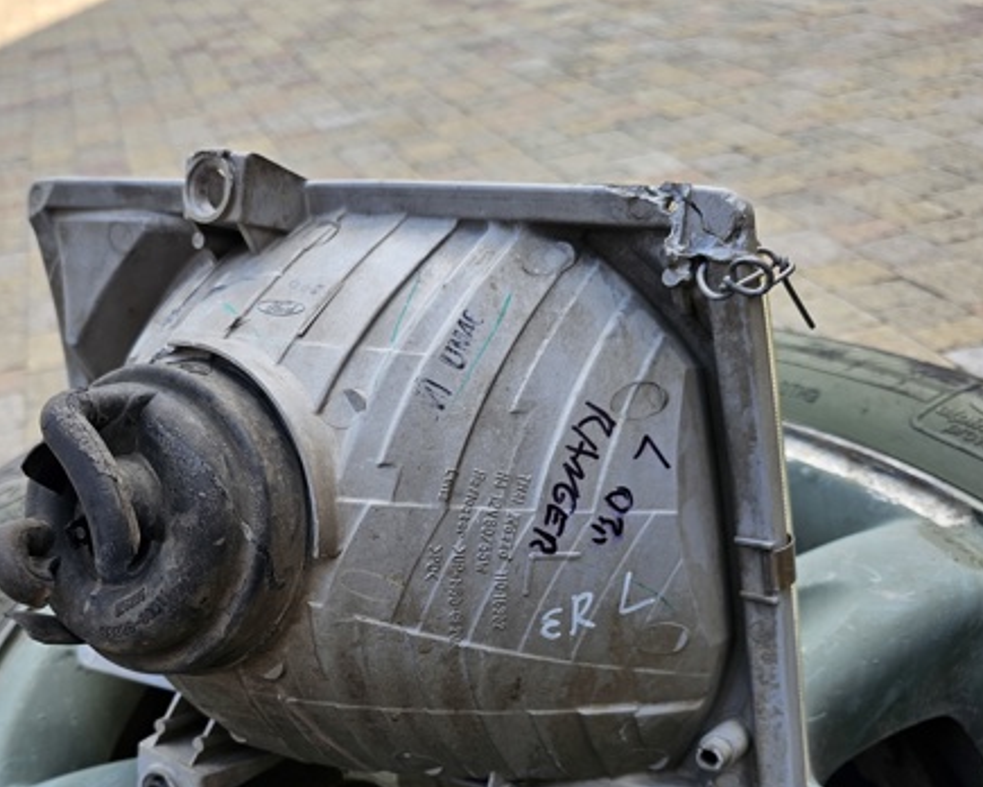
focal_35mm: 33
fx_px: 960
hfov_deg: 52.8
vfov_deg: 43.8
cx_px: 303
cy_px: 538
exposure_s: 1/182
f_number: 1.7
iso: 10
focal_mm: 6.3
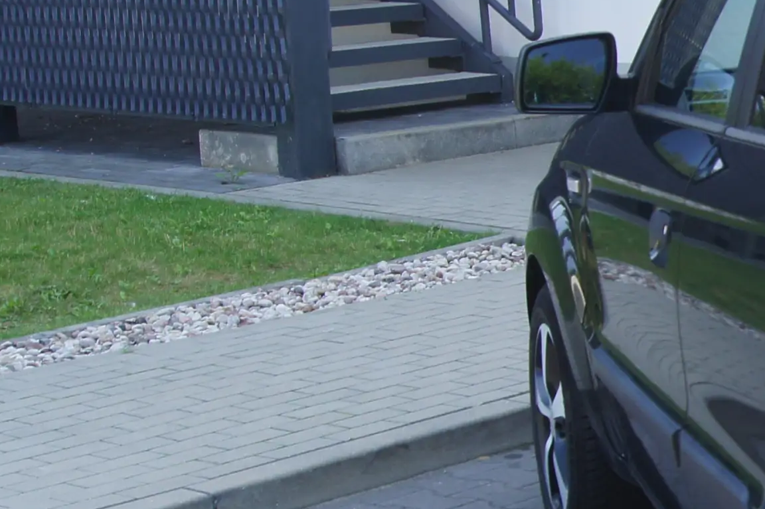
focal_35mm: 110
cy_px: 392
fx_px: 2336
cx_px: 1227
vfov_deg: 12.4
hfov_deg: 16.5
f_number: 7.1
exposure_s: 1/50
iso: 100
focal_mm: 22
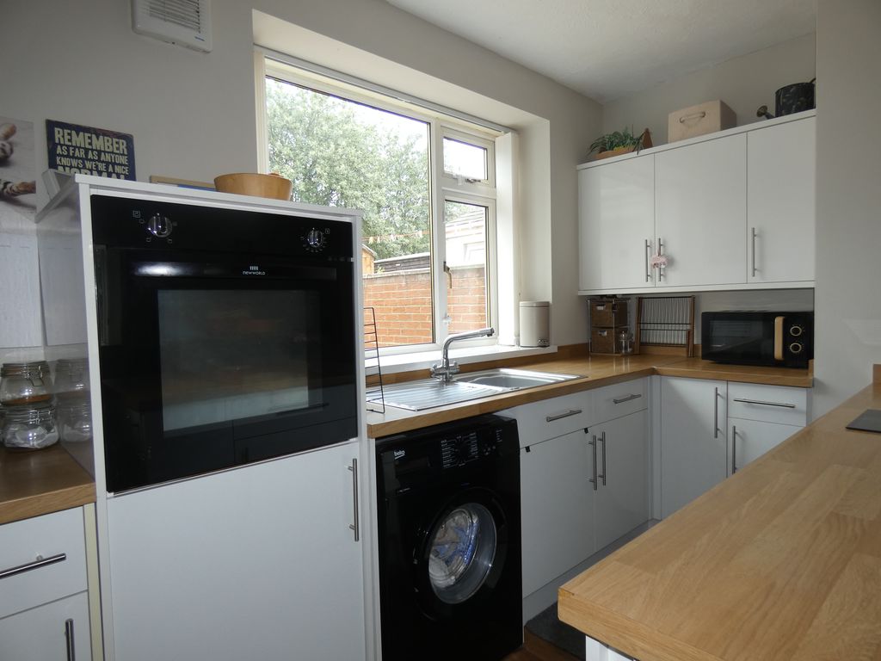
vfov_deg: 66.0
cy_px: 330
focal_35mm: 20
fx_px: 509
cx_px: 440
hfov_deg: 81.7
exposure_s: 1/60
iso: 80
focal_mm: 3.6
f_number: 2.8
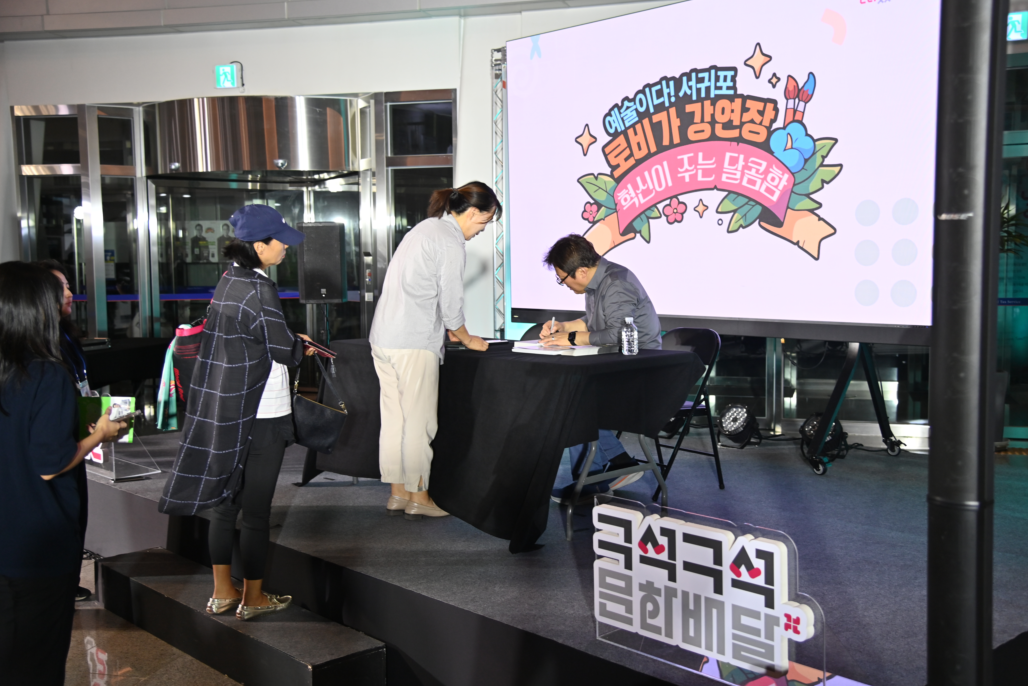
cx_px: 523
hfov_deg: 49.6
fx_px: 1114
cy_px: 342
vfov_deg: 34.2
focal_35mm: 39
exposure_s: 1/125
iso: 640
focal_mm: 38
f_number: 4
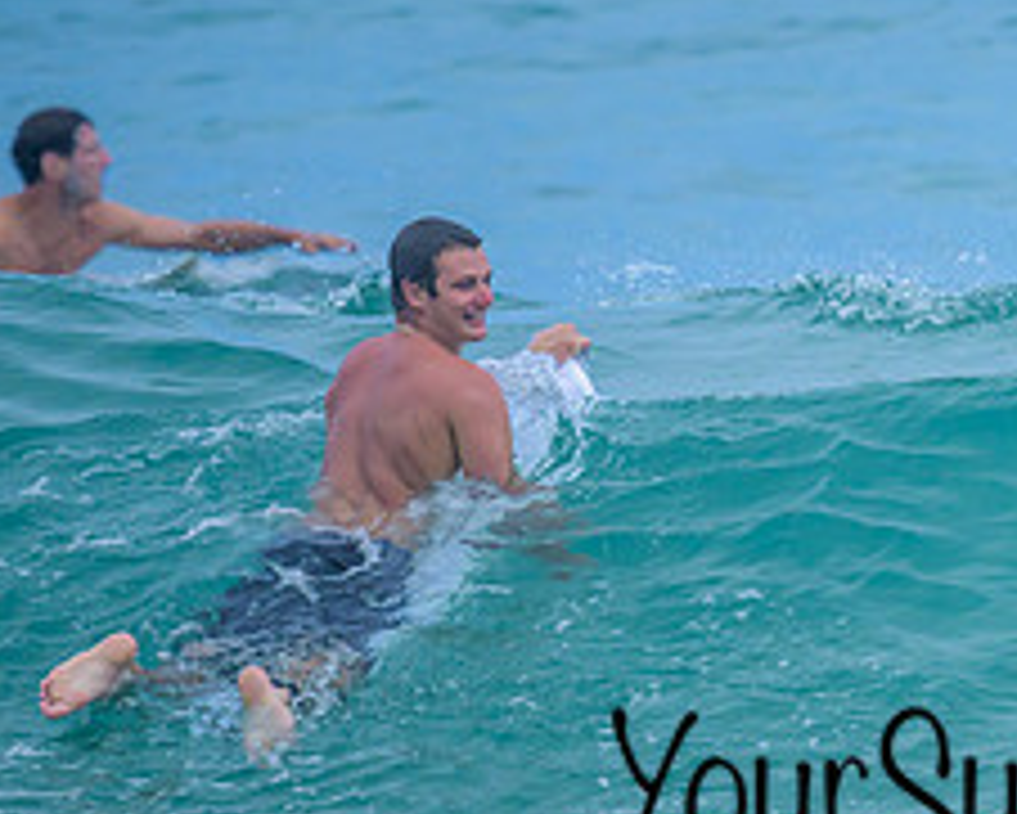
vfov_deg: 0.6
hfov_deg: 0.7
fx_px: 79677
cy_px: 414
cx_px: 1331
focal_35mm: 2646
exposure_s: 1/2500
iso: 450
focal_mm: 800
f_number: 6.3
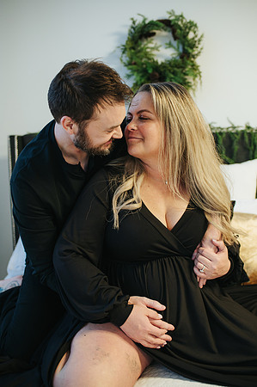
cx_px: 128
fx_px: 376
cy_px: 194
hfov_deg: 37.8
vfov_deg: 54.5
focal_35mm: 35
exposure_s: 1/250
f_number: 2.8
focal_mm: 35
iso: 800
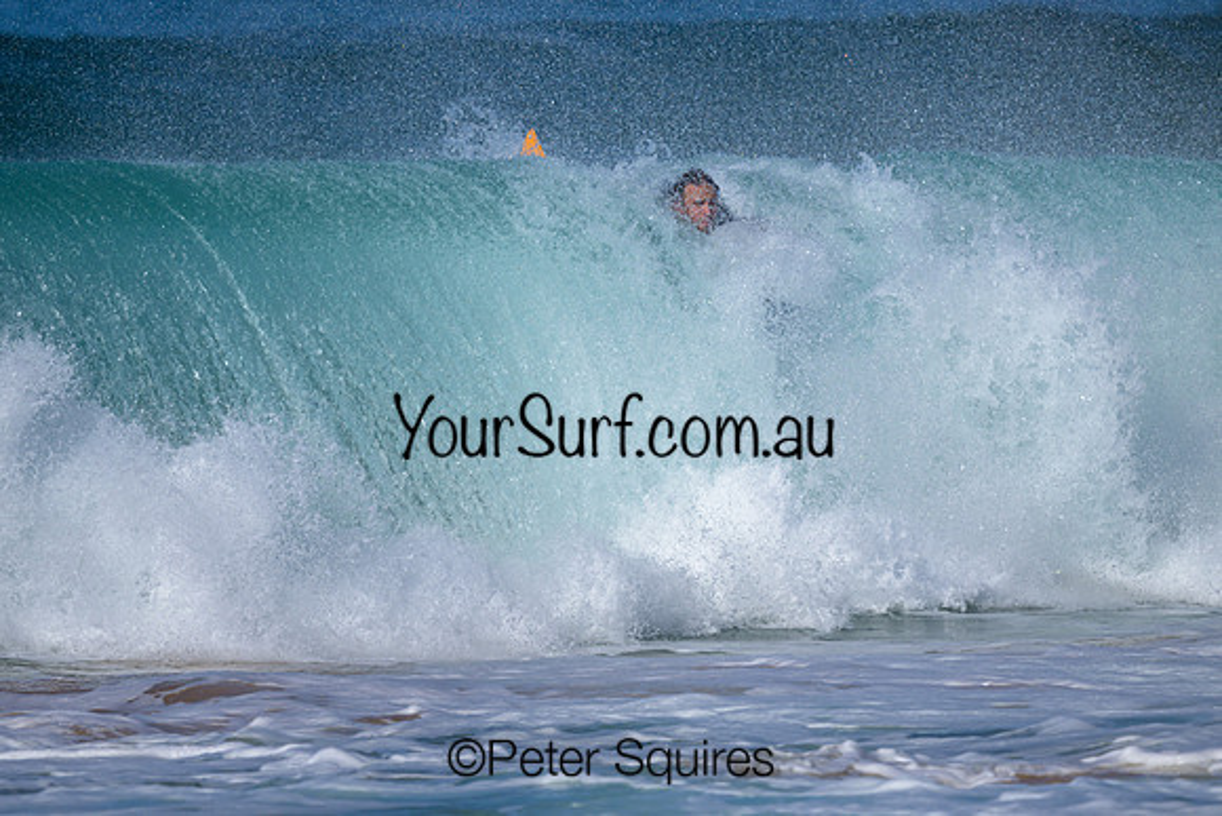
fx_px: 30169
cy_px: 406
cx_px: 558
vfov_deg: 1.5
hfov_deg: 2.3
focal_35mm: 889
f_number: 6.3
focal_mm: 800
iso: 160
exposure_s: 1/2000
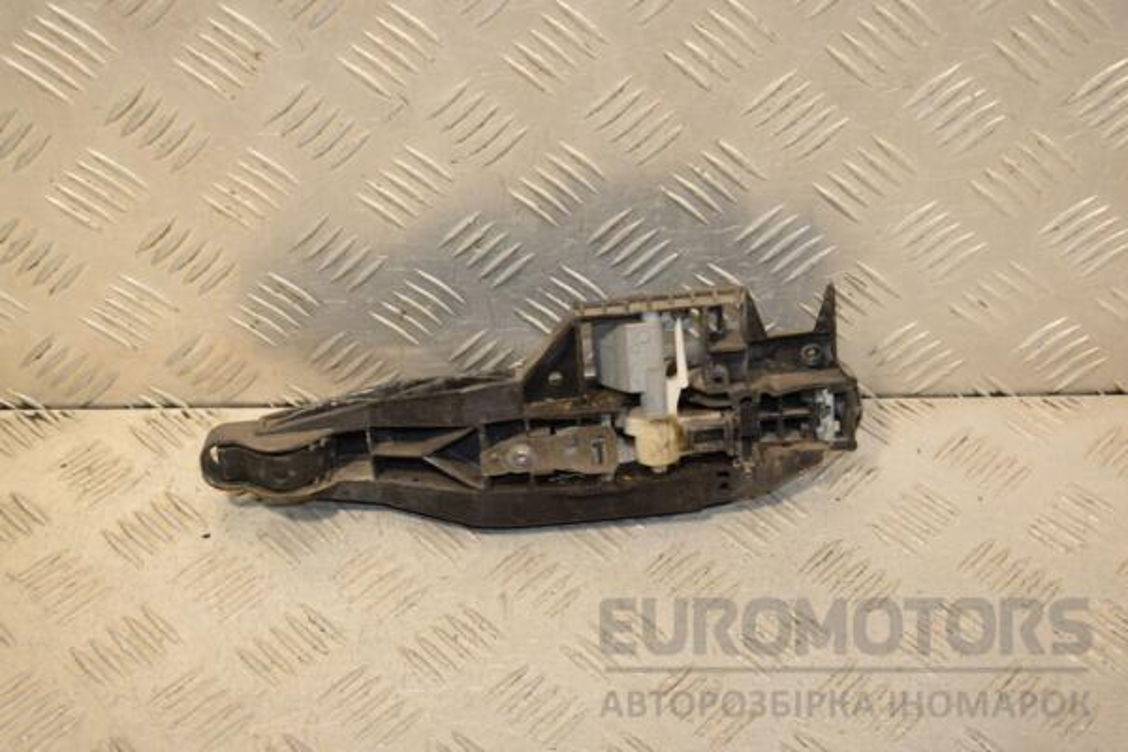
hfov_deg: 33.4
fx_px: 1880
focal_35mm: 60
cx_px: 564
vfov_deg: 22.6
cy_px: 376
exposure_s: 1/200
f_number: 7.1
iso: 800
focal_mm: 40
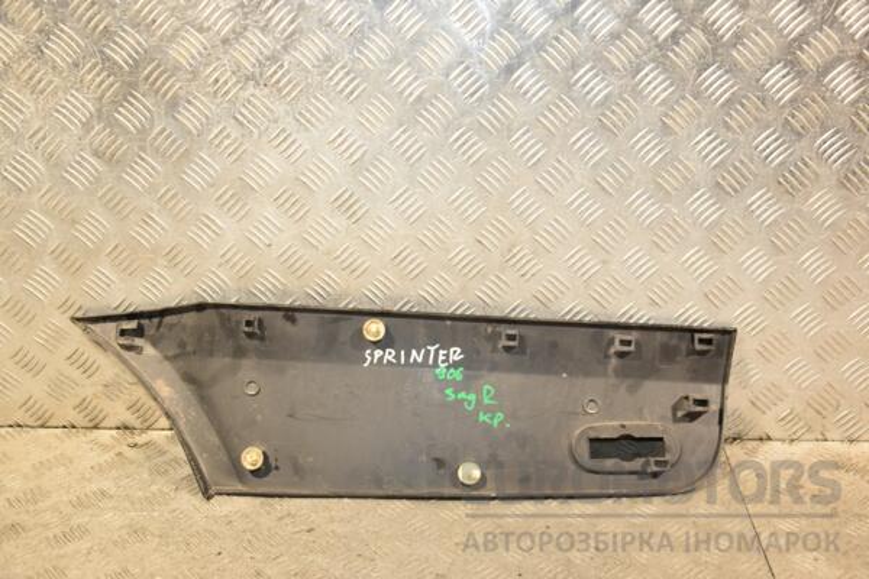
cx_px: 434
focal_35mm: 45
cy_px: 290
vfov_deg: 29.9
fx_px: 1086
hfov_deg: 43.6
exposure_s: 1/125
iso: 800
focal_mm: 30
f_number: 5
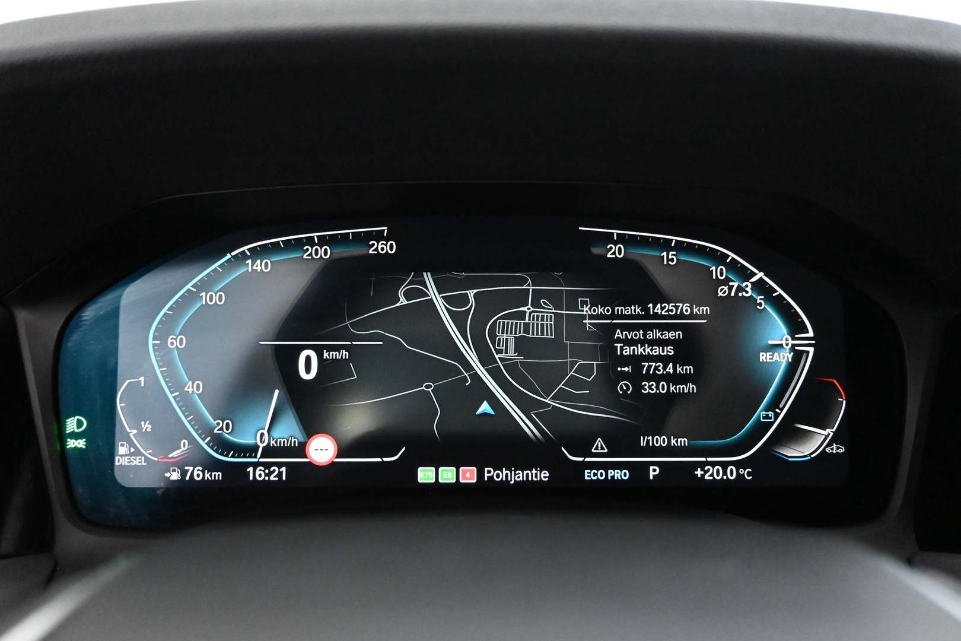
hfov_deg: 63.2
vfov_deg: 44.6
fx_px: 781
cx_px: 480
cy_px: 320
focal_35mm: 29
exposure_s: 1/30
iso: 8000
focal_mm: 19.5
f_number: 3.8
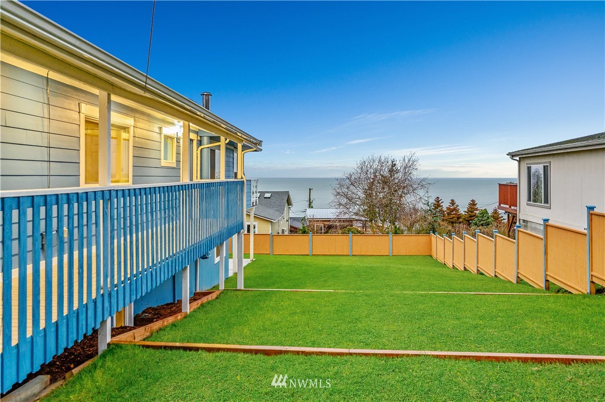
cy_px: 201
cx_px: 302
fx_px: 504
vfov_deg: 43.5
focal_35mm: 30
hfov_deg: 62.0
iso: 1800
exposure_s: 1/125
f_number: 4
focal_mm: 30
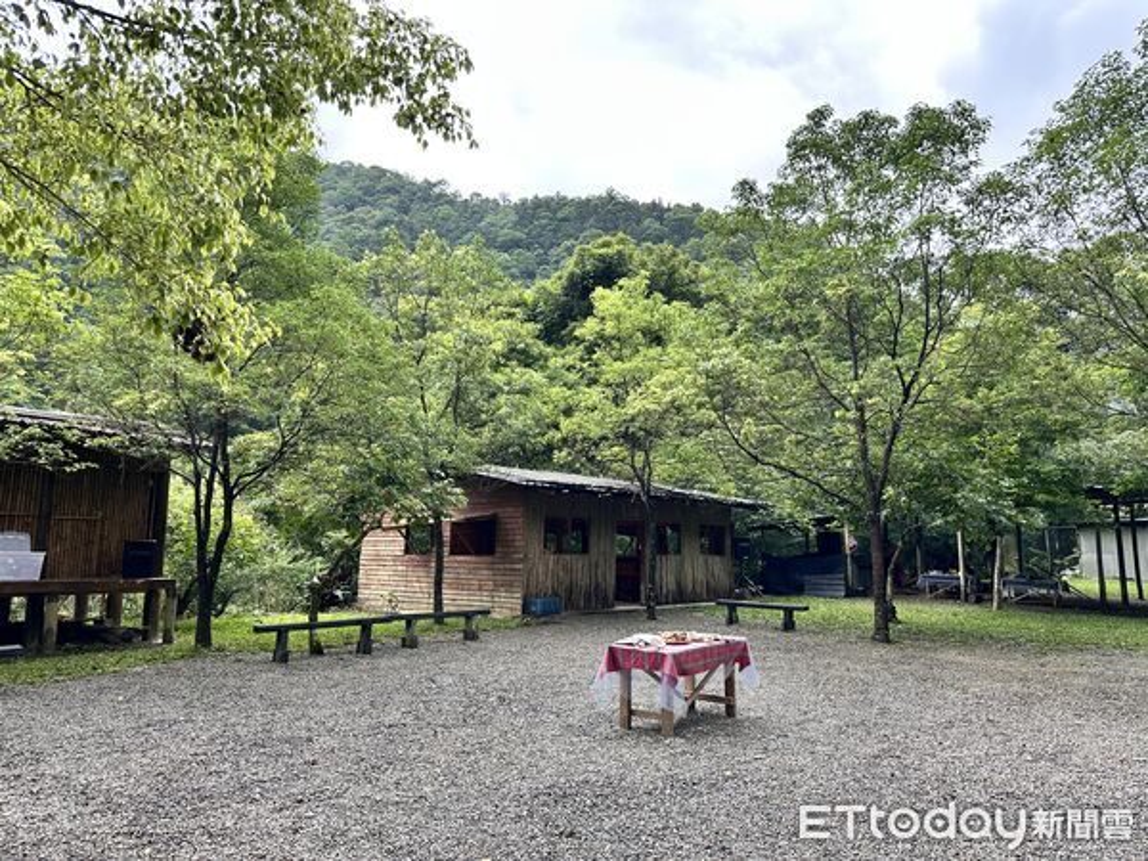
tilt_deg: +8.4
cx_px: 574
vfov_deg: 56.8
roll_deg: -0.1
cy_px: 430
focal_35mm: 24
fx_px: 796
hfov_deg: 71.6
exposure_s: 1/642
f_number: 1.78
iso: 80
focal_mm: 6.86
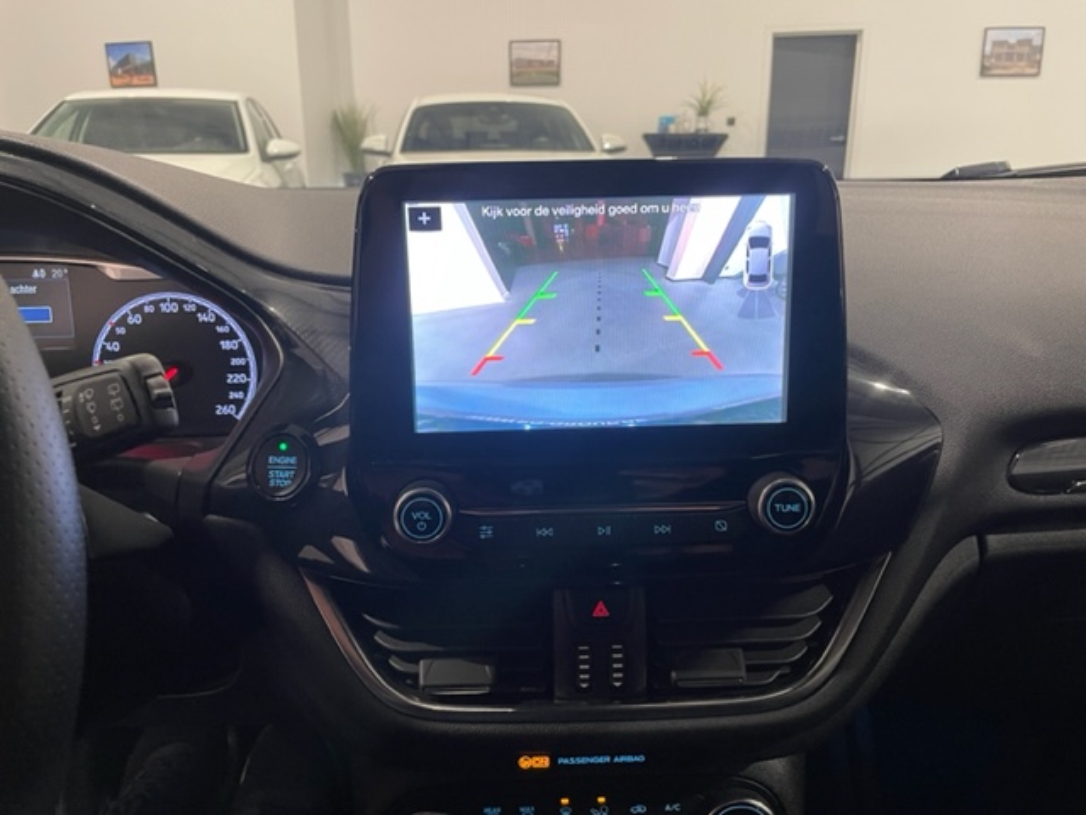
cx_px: 543
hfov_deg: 67.3
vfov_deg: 53.1
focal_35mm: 26
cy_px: 408
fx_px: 816
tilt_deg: -17.7
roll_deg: +0.5
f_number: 1.6
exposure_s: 1/59
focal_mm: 4.2
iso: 200
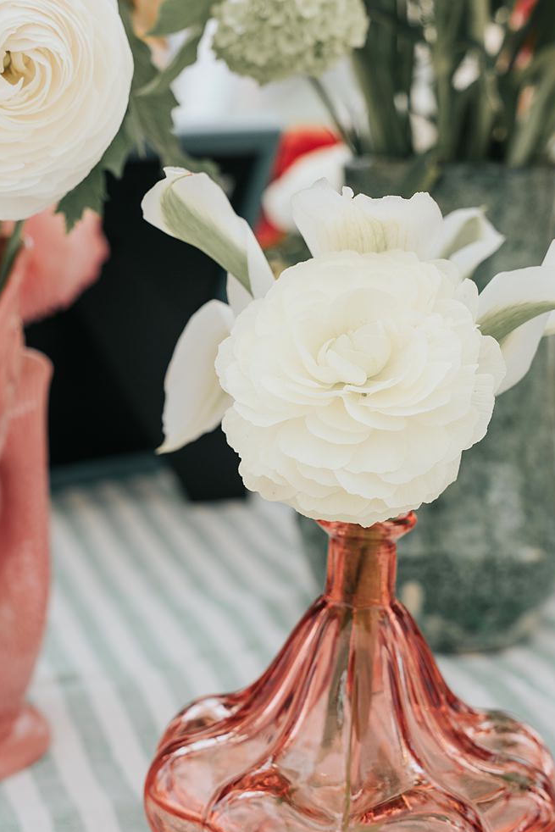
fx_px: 1959
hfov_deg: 16.1
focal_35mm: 85
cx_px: 177
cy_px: 391
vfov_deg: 24.0
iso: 250
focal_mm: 55.5
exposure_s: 1/250
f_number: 6.3
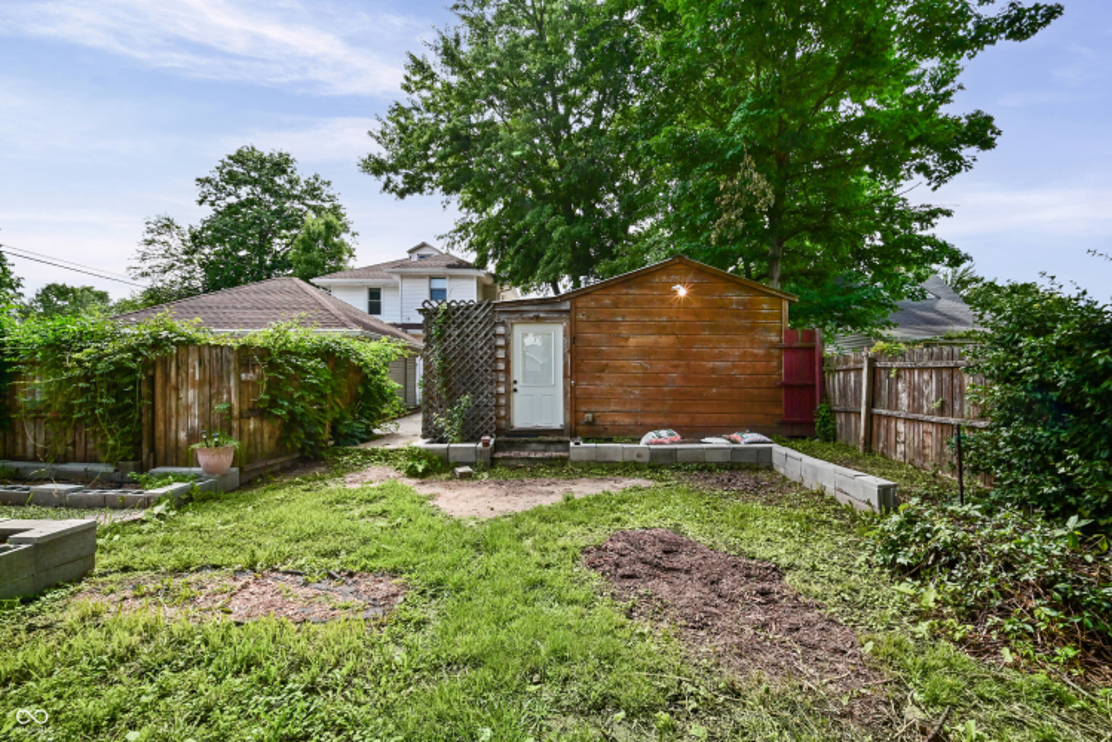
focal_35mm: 14
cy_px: 371
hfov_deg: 104.2
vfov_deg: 81.3
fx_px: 433
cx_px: 556
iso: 1100
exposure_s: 1/250
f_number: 13
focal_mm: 14
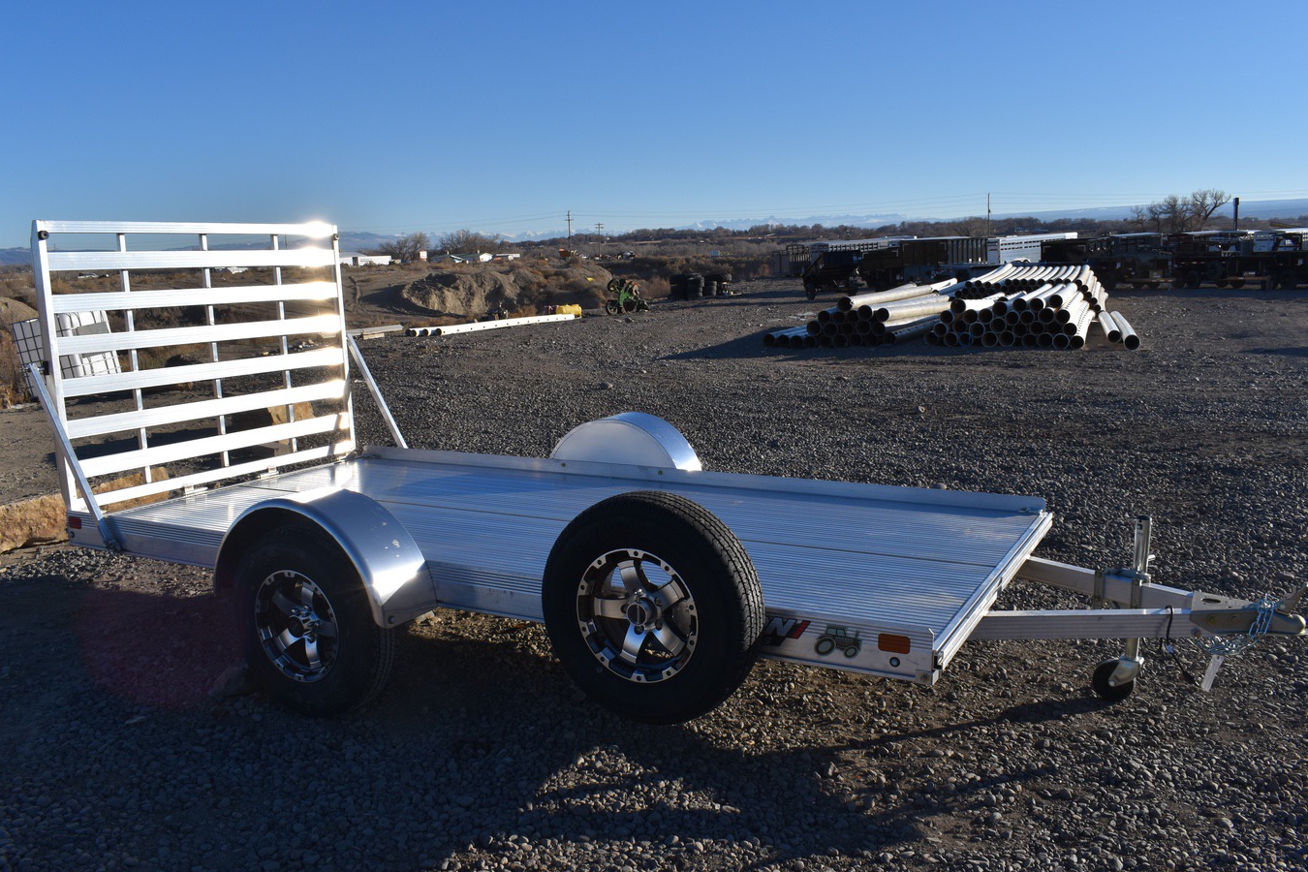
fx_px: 1090
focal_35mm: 30
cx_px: 660
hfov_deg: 61.9
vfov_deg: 43.6
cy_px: 454
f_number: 11
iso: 200
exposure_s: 1/500
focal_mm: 18
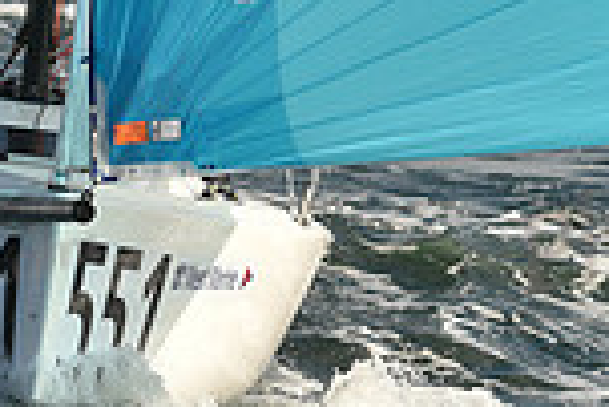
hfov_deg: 2.2
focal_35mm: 923
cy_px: 38
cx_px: 311
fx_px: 15629
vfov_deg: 1.5
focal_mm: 240
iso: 320
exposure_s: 1/1600
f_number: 6.3
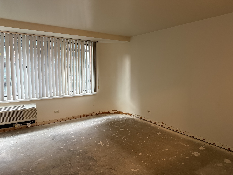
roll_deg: -0.4
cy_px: 88
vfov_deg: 56.8
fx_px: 162
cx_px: 116
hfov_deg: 71.6
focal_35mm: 24
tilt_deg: -5.5
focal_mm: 6.76
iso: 250
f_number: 1.78
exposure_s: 1/60
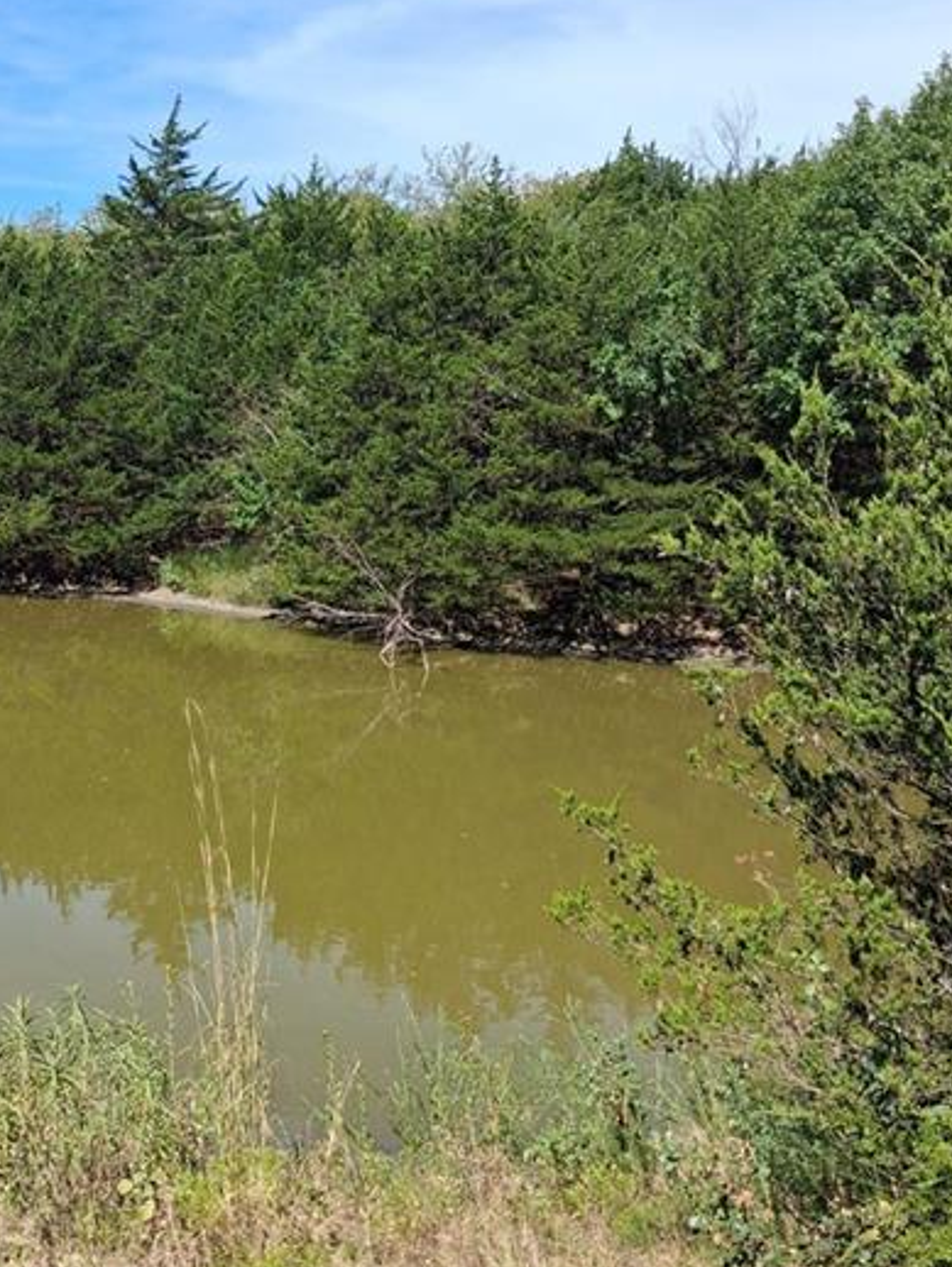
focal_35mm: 40
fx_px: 1466
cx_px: 303
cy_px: 631
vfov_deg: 46.8
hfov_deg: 35.6
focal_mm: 4
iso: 25
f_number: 1.8
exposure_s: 1/467
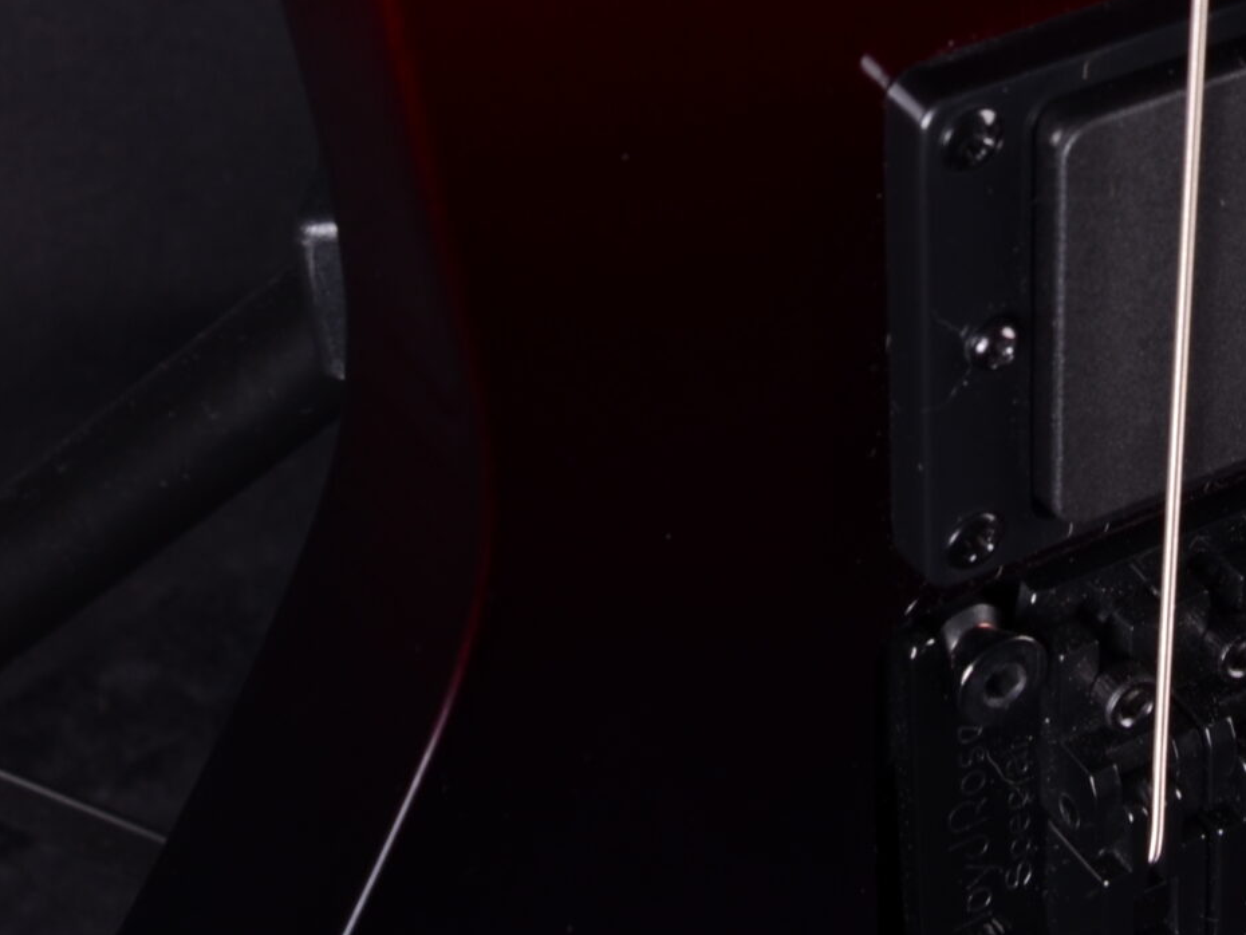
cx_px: 1112
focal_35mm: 103
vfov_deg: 13.7
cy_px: -390
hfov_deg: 18.8
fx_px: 3708
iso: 200
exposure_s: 1/200
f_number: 11
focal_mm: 26
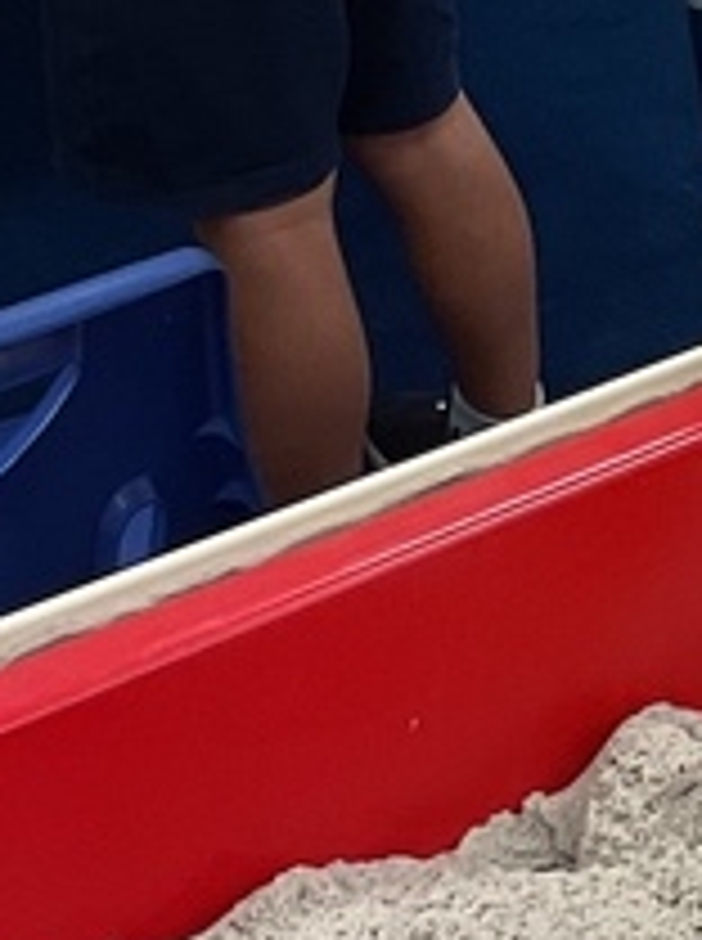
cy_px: 513
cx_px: 1112
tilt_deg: -34.0
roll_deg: -0.4
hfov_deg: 10.2
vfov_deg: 14.2
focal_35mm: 139
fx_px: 3770
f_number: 1.8
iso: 40
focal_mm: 3
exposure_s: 1/60
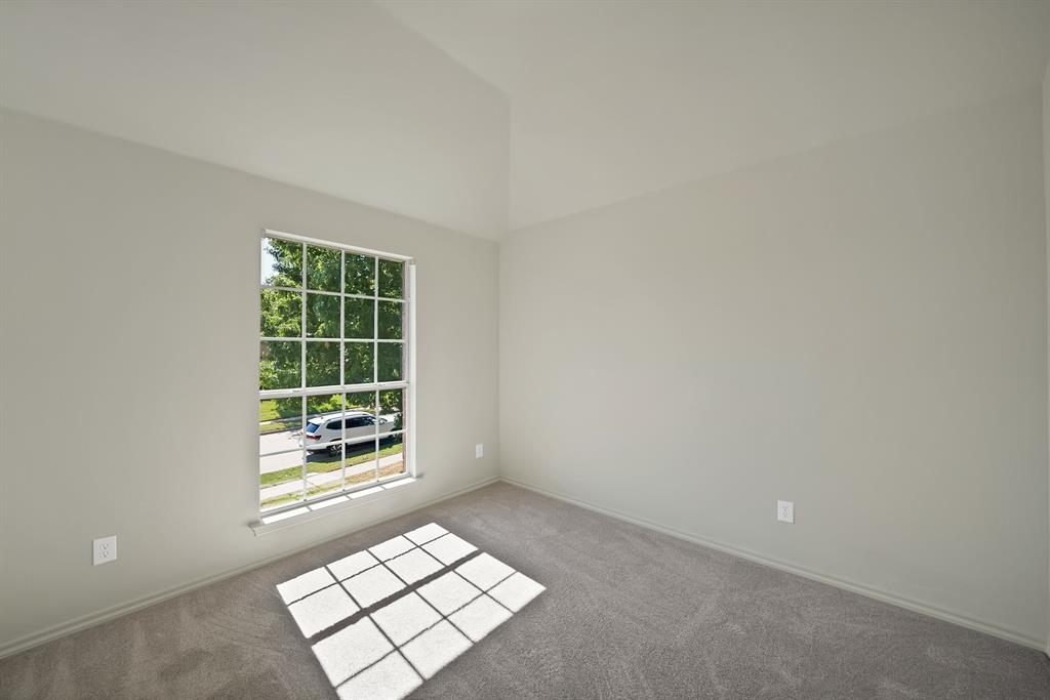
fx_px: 350
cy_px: 350
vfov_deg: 90.0
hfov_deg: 112.6
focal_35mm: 12
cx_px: 525
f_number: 9
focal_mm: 12
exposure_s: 1/80
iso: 640
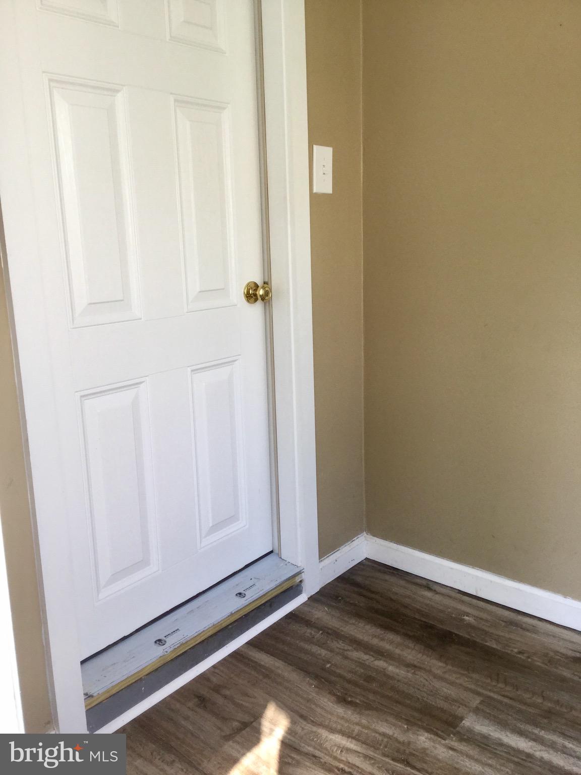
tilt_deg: -12.8
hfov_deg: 45.4
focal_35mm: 31
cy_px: 388
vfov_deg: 58.4
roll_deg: +1.9
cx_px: 290
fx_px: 694
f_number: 2.4
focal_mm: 3.3
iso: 40
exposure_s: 1/120
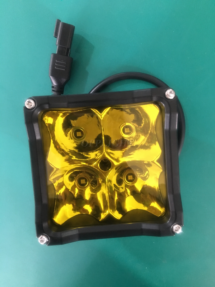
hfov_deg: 48.2
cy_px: 144
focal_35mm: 29
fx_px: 240
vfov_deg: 61.7
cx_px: 108
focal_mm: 4.15
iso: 250
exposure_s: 1/25
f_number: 2.2
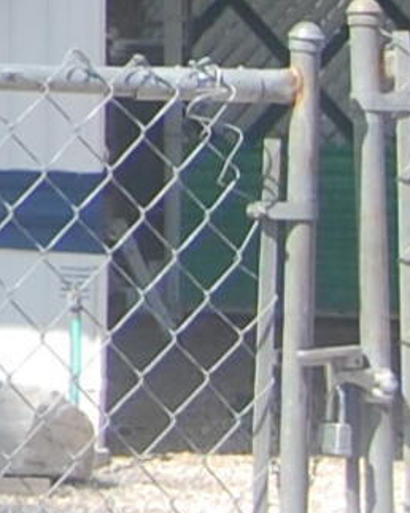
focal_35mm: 405
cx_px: -1572
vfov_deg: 4.7
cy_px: -605
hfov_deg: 3.5
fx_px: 6154
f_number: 8
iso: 200
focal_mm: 31
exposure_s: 1/250
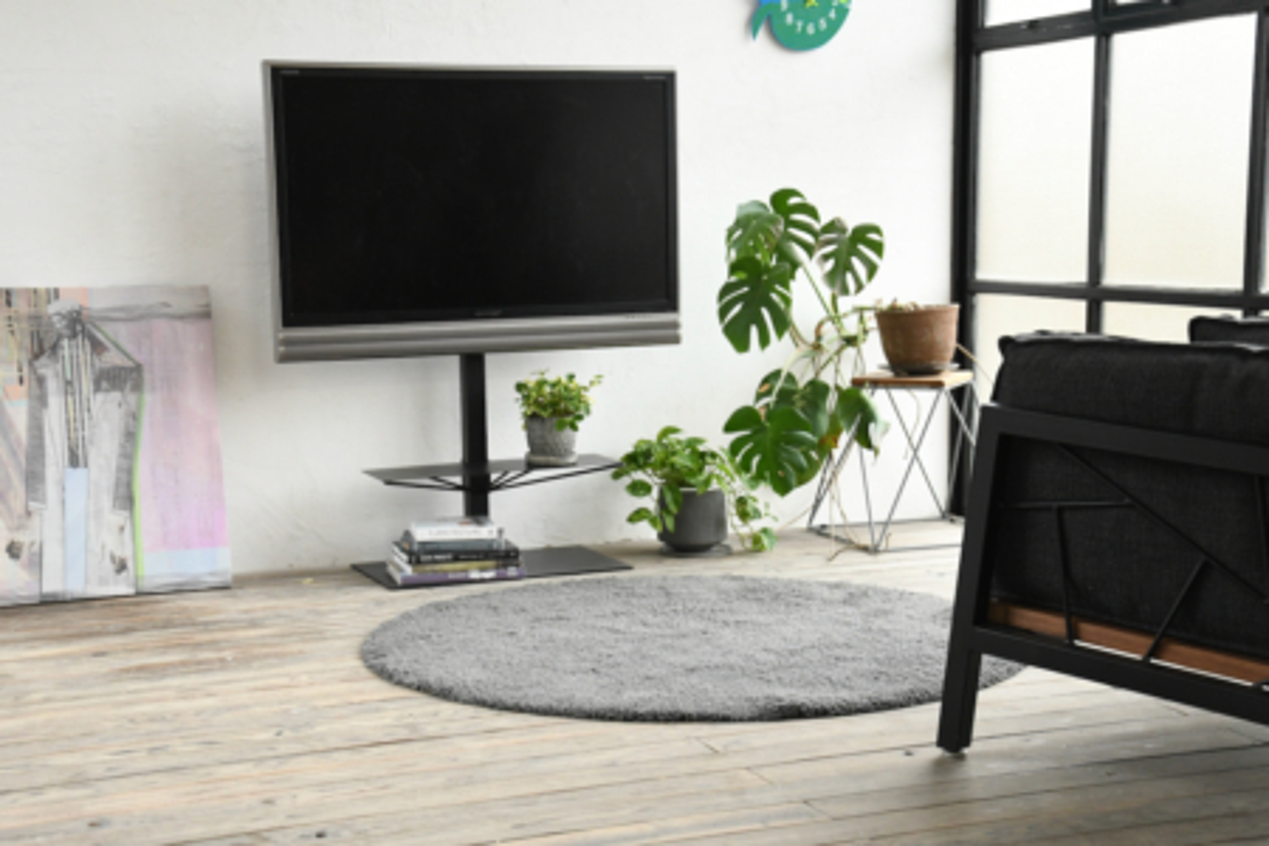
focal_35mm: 57
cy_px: 423
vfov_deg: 23.8
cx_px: 634
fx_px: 2009
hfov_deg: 35.1
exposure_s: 1/80
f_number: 6.3
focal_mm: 38
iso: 1600
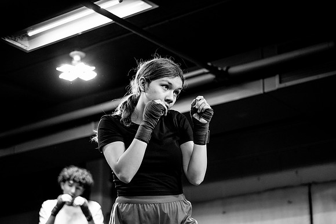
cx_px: 168
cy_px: 112
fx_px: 700
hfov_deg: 27.0
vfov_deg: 18.2
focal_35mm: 75
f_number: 1.8
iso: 2500
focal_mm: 50
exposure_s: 1/500
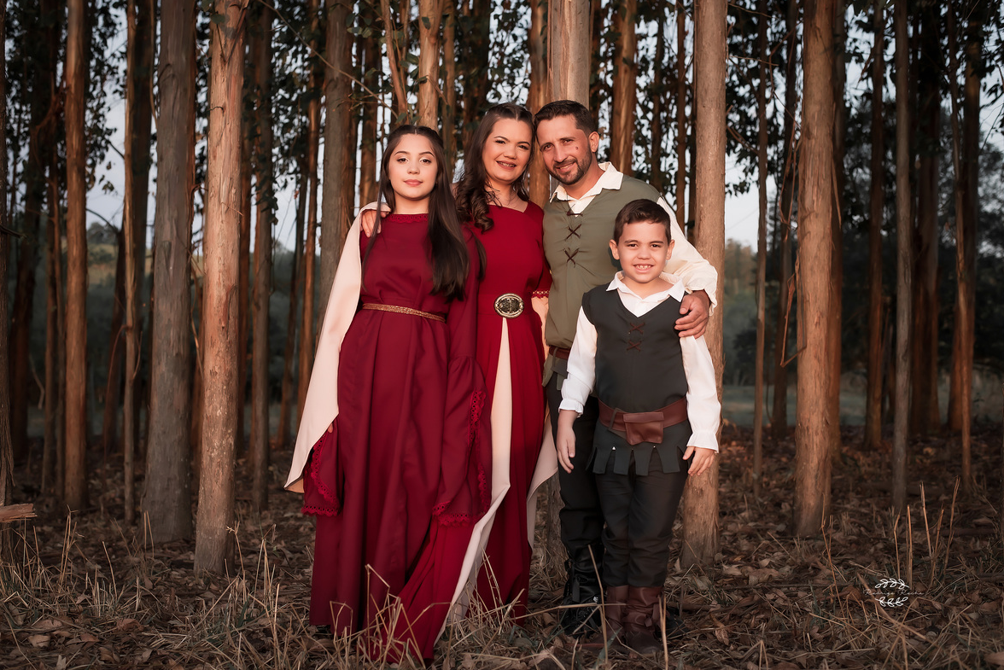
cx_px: 500
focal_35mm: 51
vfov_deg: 26.5
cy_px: 332
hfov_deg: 38.9
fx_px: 1423
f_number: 4
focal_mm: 50
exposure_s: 1/320
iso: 250
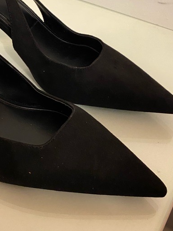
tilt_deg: -42.2
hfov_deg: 27.9
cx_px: 31
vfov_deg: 37.5
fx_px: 340
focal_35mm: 51
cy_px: 101
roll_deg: -0.1
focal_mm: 4.25
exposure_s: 1/25
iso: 800
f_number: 1.8
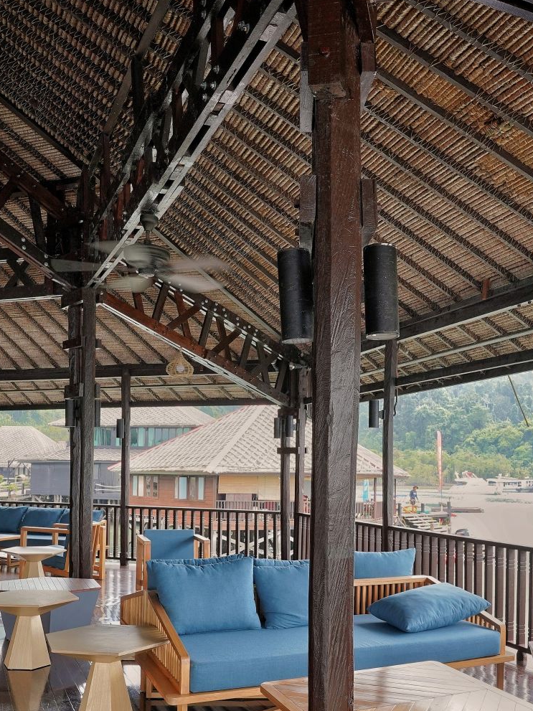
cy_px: 457
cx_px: 331
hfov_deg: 42.6
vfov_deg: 54.5
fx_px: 678
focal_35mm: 33
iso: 250
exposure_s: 1/30
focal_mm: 17
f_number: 8
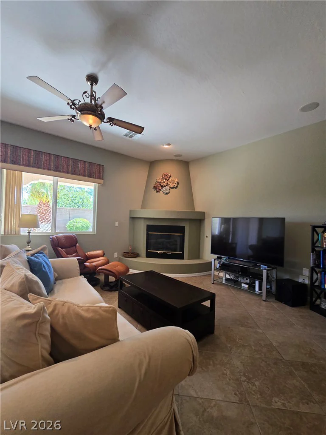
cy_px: 218
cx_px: 163
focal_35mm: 13
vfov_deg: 106.2
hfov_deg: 90.0
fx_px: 163
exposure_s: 1/60.2
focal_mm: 2.2
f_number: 2.2
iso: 160
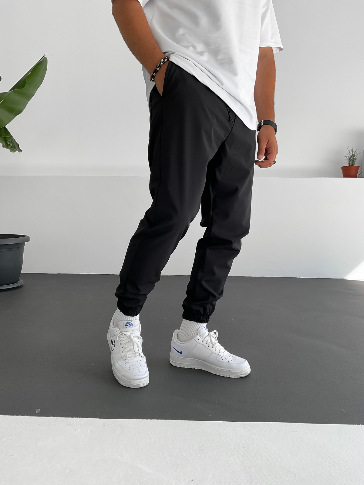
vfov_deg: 61.7
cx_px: 182
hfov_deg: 48.2
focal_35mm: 29
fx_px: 407
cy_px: 242
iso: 16
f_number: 1.8
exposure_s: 1/190
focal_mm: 3
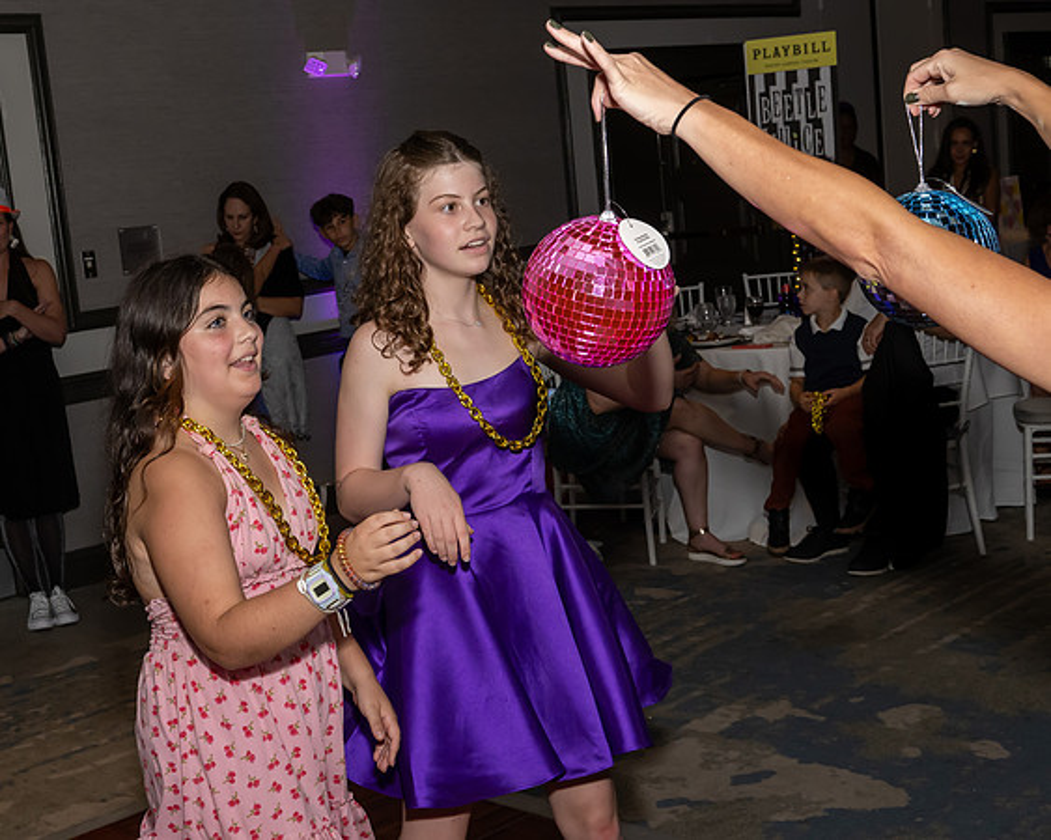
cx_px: 371
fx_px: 1588
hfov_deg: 36.3
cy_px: 435
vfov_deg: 29.6
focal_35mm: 51
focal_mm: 28
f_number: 7.1
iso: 1250
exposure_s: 1/250
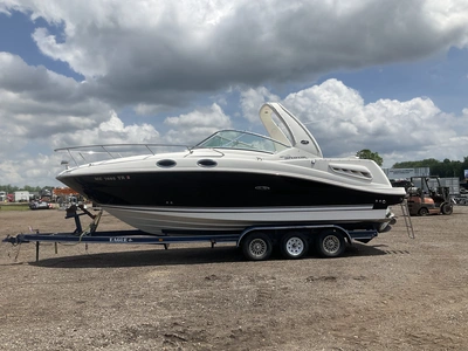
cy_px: 176
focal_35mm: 29
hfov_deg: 61.7
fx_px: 392
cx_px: 234
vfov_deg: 48.2
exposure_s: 1/3534
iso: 25
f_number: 1.8
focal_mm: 3
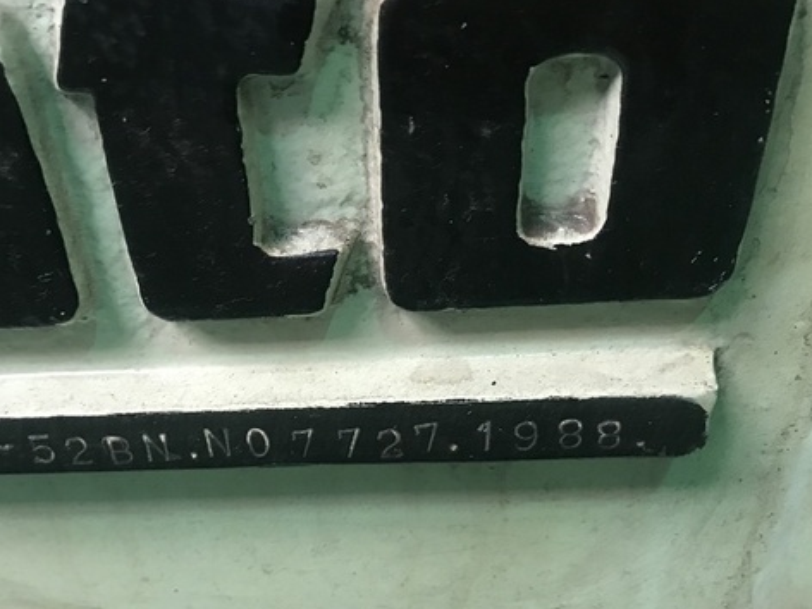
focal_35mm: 38
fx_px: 891
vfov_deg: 37.3
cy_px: 403
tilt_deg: -38.4
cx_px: 275
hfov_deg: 48.2
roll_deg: +8.6
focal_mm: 3.99
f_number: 1.8
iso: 64
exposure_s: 1/17
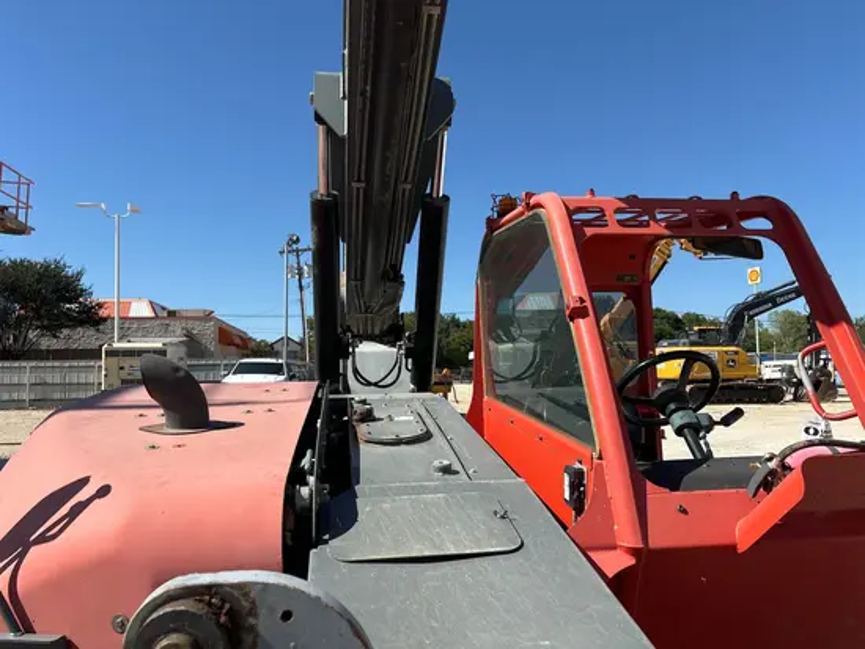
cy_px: 324
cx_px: 432
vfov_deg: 53.1
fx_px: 650
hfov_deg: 67.3
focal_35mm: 26
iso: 50
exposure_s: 1/3311
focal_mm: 5.96
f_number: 1.6
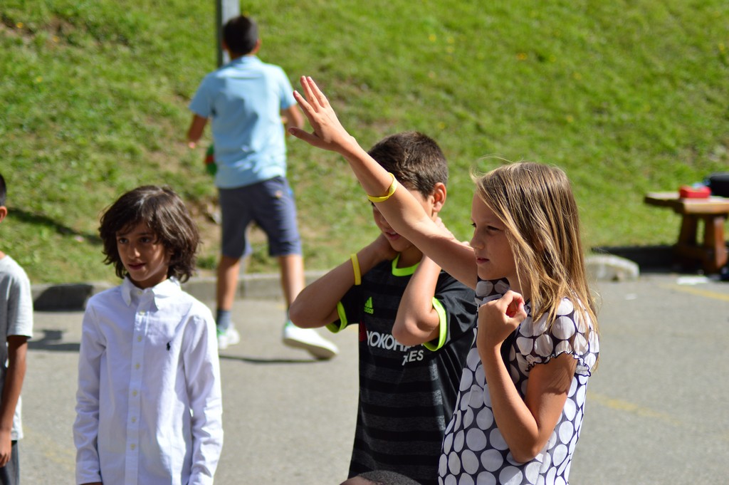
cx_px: 364
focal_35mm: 112
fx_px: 2276
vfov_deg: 12.2
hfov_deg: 18.2
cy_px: 242
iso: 100
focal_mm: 75
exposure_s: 1/800
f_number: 4
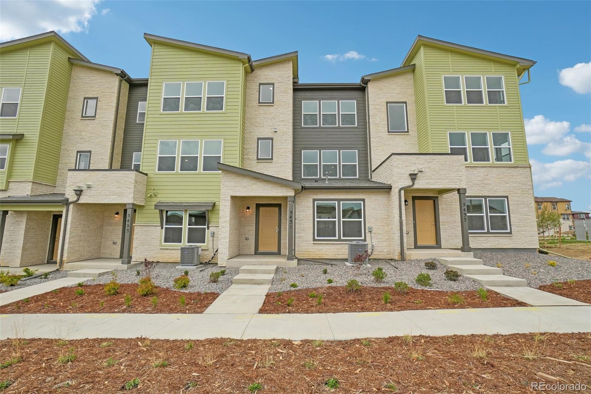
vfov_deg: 72.0
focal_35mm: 16
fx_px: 271
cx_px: 296
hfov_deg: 95.0
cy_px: 197
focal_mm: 11
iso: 400
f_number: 8
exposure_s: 1/640
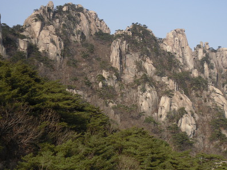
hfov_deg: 37.4
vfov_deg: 28.6
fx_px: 335
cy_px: 78
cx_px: 129
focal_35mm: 51
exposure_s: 1/165
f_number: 7.6
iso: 80
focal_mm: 6.3
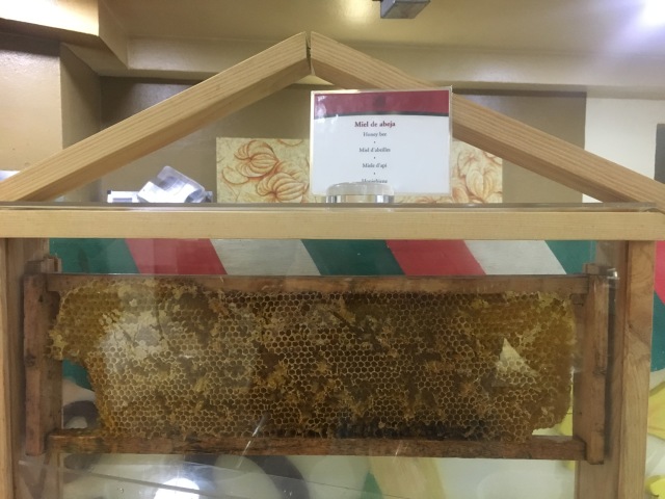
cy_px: 250
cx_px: 332
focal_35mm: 29
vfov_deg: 48.2
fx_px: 557
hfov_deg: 61.7
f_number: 2.2
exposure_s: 1/15
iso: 250
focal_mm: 4.15
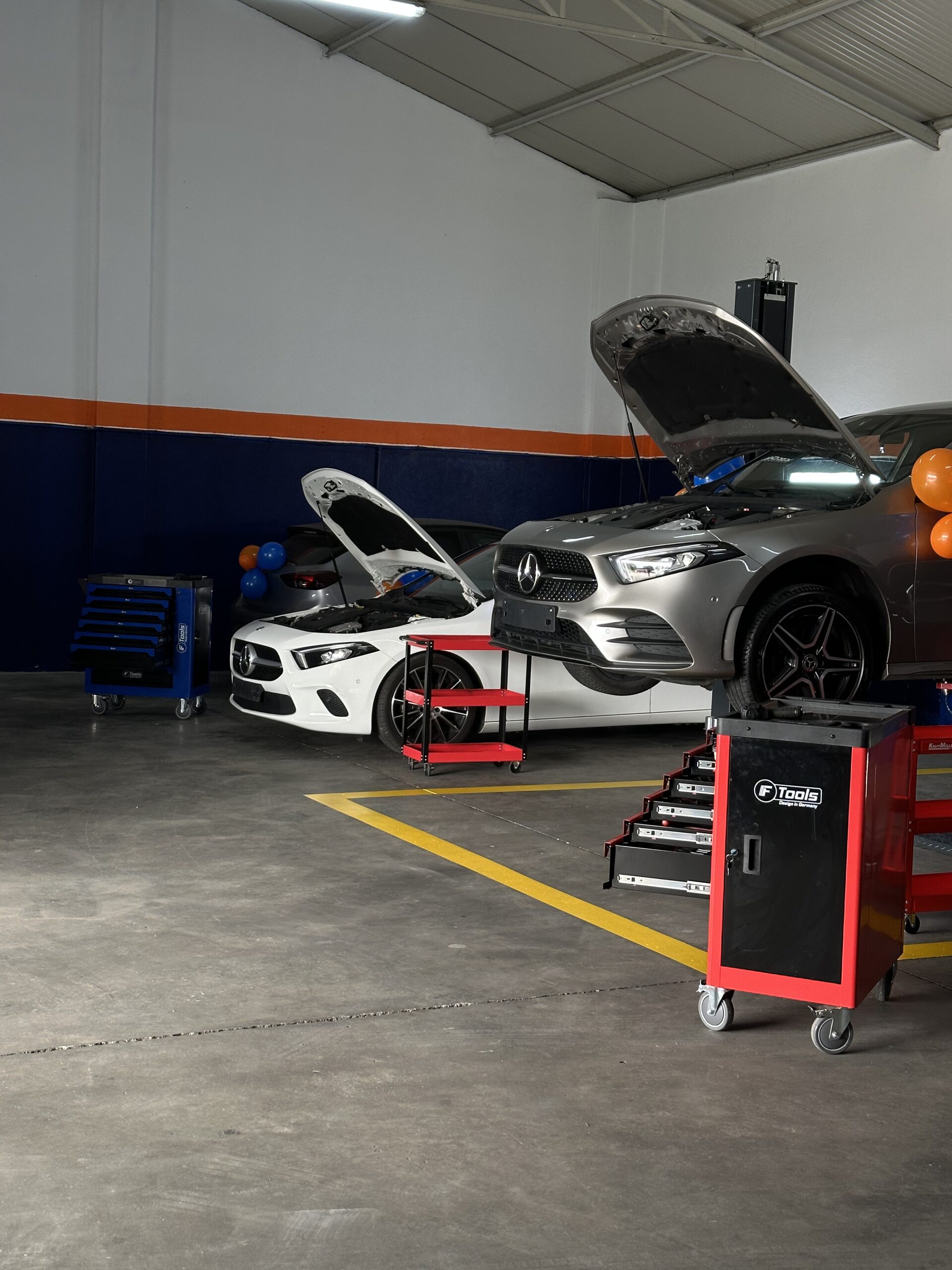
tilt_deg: -3.8
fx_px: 1760
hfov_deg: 30.3
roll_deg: -3.6
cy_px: 635
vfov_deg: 39.7
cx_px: 476
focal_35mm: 48
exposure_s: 1/68
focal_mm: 6.86
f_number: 1.78
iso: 80
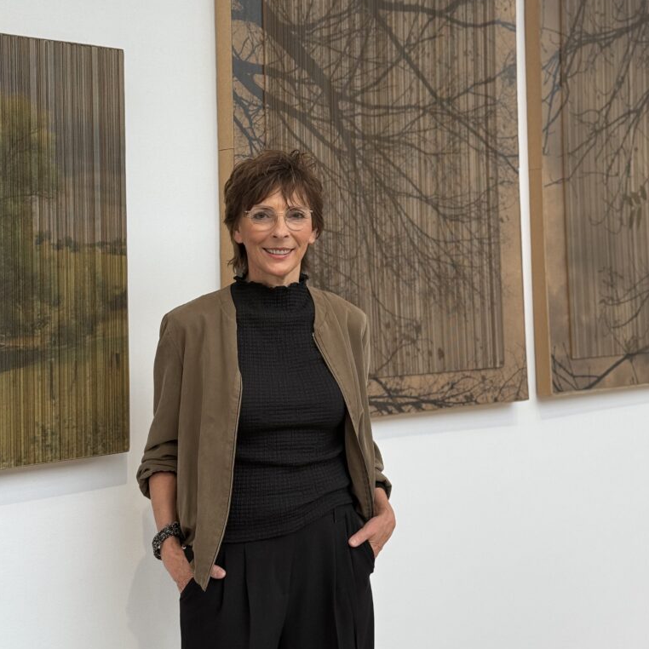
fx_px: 1209
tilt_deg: +1.0
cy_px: 245
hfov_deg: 30.0
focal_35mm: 57
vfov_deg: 29.9
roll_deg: +1.1
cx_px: 324
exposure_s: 1/415
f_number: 1.78
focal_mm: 6.76
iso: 80
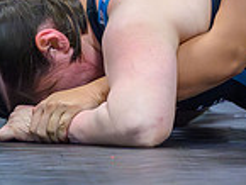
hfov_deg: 2.2
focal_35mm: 887
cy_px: -15
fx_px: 6309
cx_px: 242
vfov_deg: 1.7
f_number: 2.8
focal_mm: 175
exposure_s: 1/800
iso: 18000
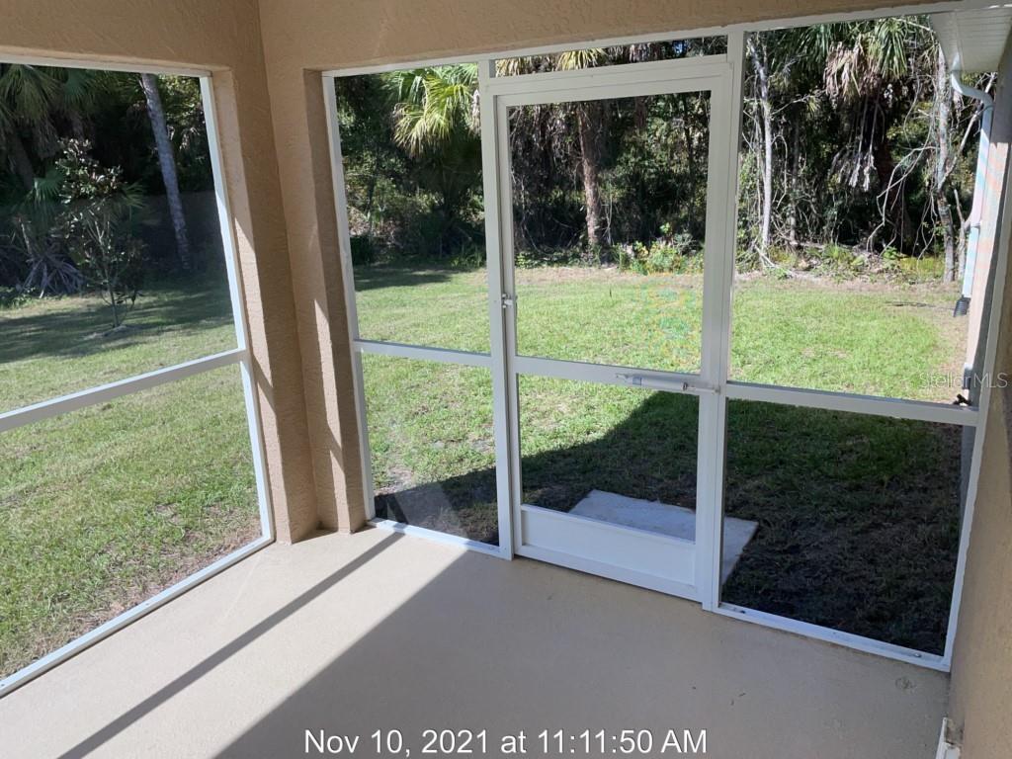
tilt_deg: -16.3
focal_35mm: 26
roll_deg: +3.4
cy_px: 380
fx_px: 760
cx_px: 506
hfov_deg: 67.3
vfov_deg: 53.1
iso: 32
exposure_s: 1/2398
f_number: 1.6
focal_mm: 4.2
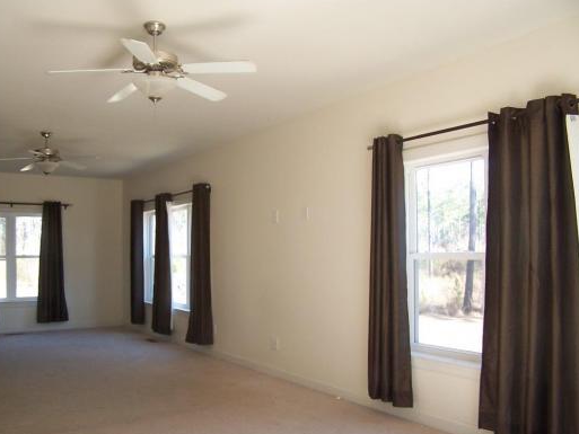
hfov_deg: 43.8
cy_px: 237
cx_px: 261
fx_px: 719
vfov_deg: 33.6
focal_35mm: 43
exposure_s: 1/45
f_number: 2.8
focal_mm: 6.3
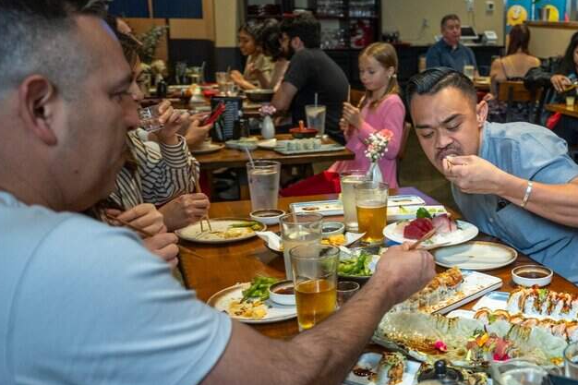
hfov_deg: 39.0
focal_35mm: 46
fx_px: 738
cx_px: 543
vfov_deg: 29.2
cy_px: 159
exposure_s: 1/80
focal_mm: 24
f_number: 3.5
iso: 500
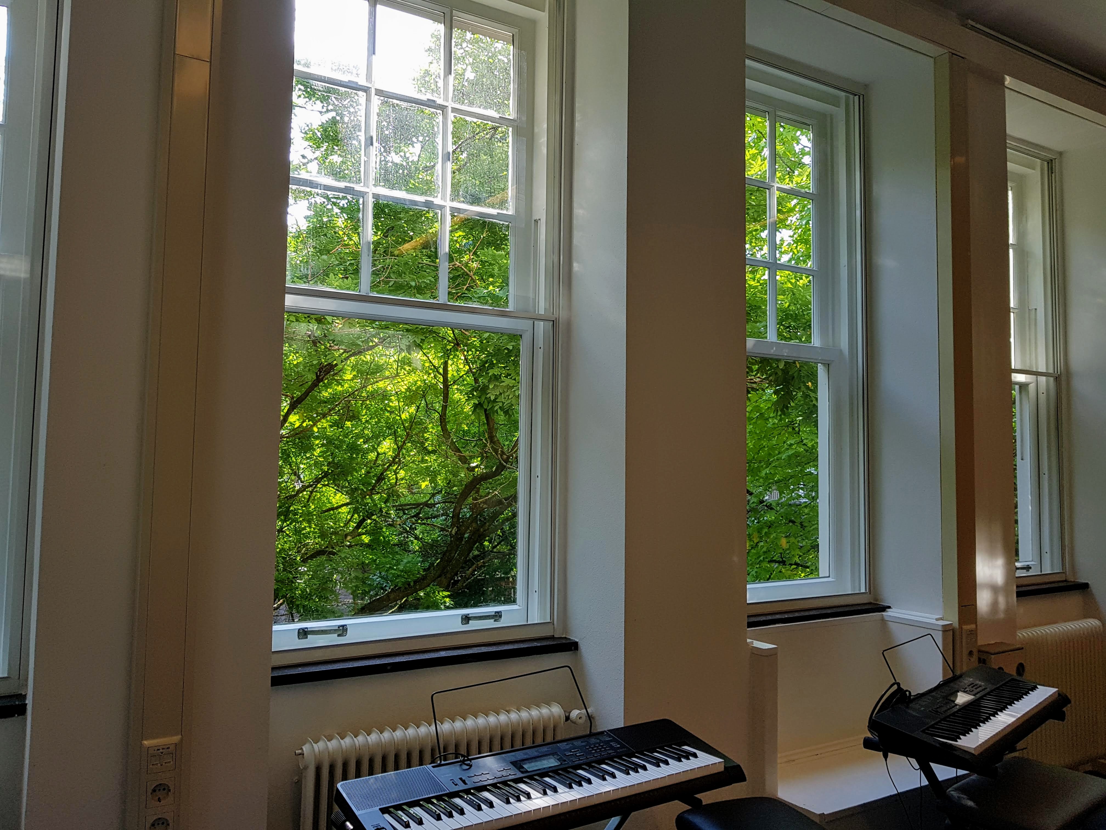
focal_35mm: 26
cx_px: 553
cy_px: 415
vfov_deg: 53.1
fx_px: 831
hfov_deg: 67.3
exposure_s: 1/234
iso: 40
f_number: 1.7
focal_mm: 4.2
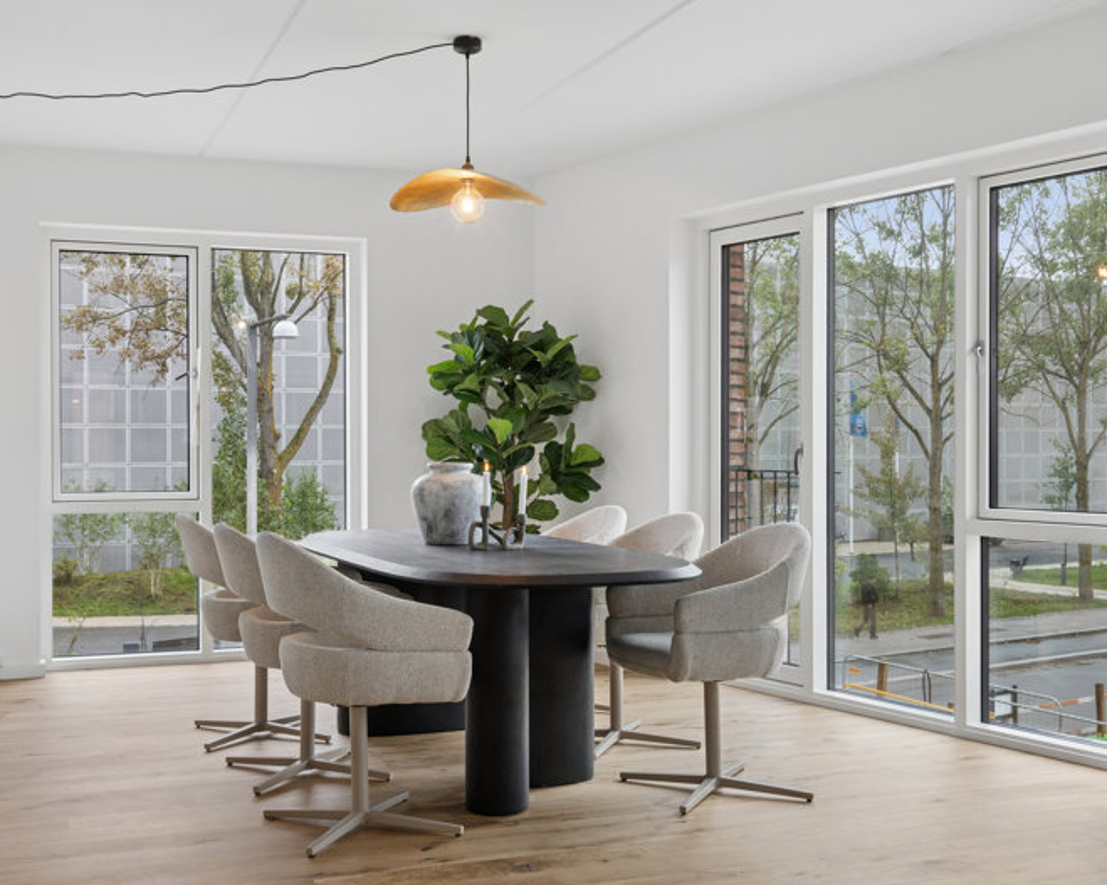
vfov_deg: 36.5
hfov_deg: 44.8
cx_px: 516
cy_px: 442
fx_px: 1343
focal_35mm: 41
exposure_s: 1/13
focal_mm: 24
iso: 200
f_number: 6.3
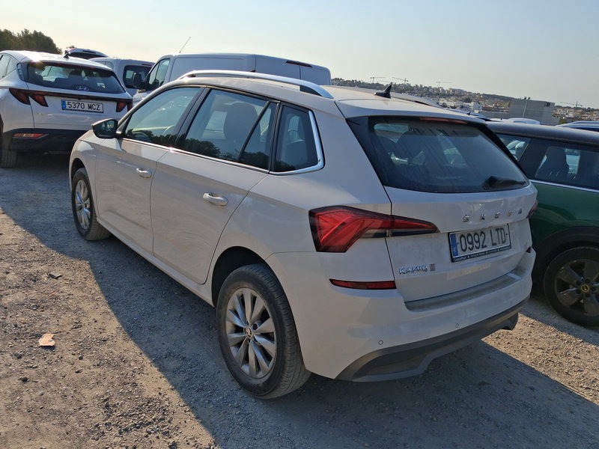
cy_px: 224
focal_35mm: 27
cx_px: 300
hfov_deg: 65.3
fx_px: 467
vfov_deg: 51.4
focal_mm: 4
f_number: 1.8
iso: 20
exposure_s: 1/1045
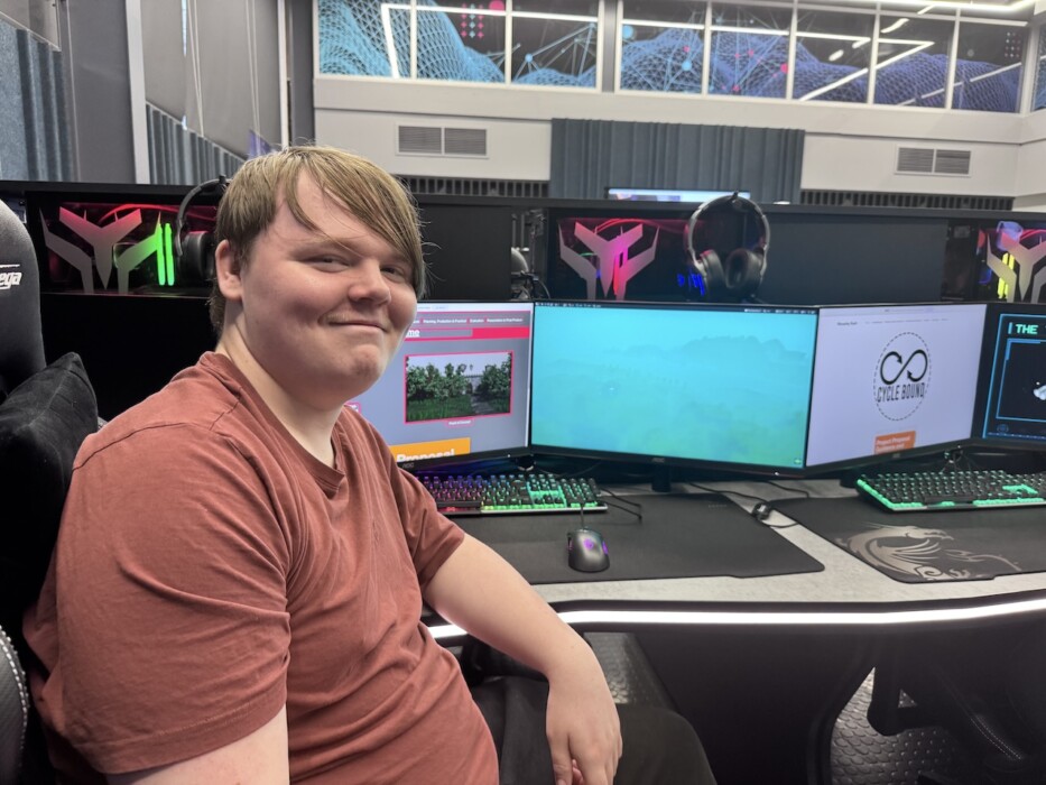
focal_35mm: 24
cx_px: 523
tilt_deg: -8.4
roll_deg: -1.3
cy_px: 392
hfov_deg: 71.6
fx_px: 725
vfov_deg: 56.8
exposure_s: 1/58
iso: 250
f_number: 1.78
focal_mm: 6.76
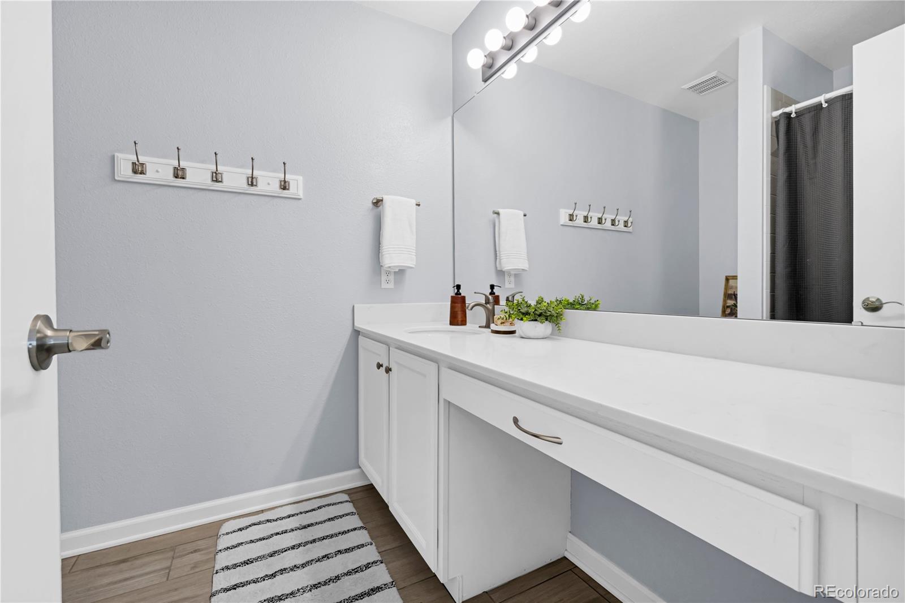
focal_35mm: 15
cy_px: 302
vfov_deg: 77.3
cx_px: 452
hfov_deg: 100.4
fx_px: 377
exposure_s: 1/20
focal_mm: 10
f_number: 10
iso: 400
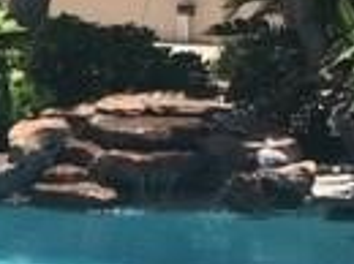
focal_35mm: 143
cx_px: -204
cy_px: 199
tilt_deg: -9.9
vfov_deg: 10.3
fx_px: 1460
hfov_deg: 13.0
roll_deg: -0.2
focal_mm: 4.15
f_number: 2.2
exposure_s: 1/1261
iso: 25
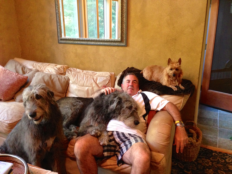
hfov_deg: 55.4
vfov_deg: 42.9
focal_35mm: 33
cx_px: 116
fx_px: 221
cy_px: 87
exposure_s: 1/20
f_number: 2.4
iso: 320
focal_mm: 4.12
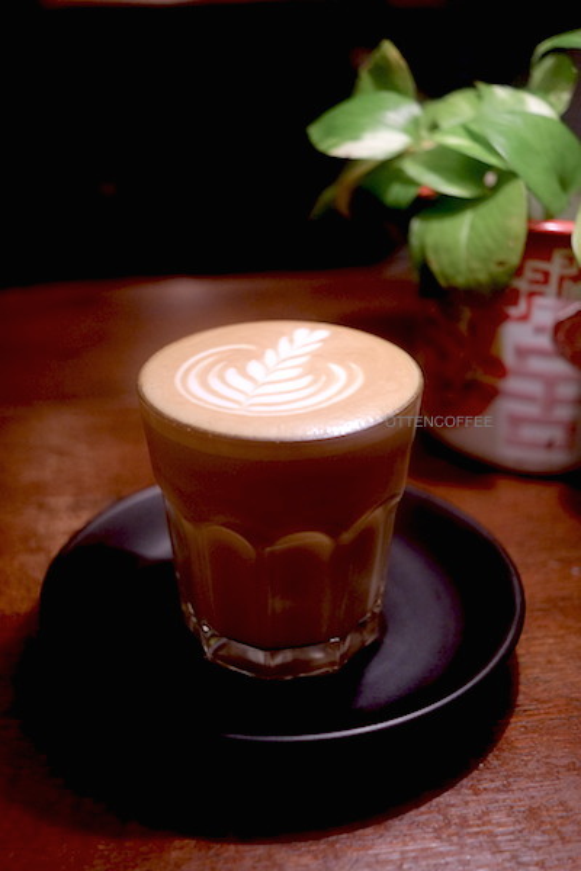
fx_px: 992
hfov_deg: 32.6
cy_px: 436
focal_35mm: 41
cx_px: 290
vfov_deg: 47.4
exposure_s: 1/125
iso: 1600
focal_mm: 27
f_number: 2.8
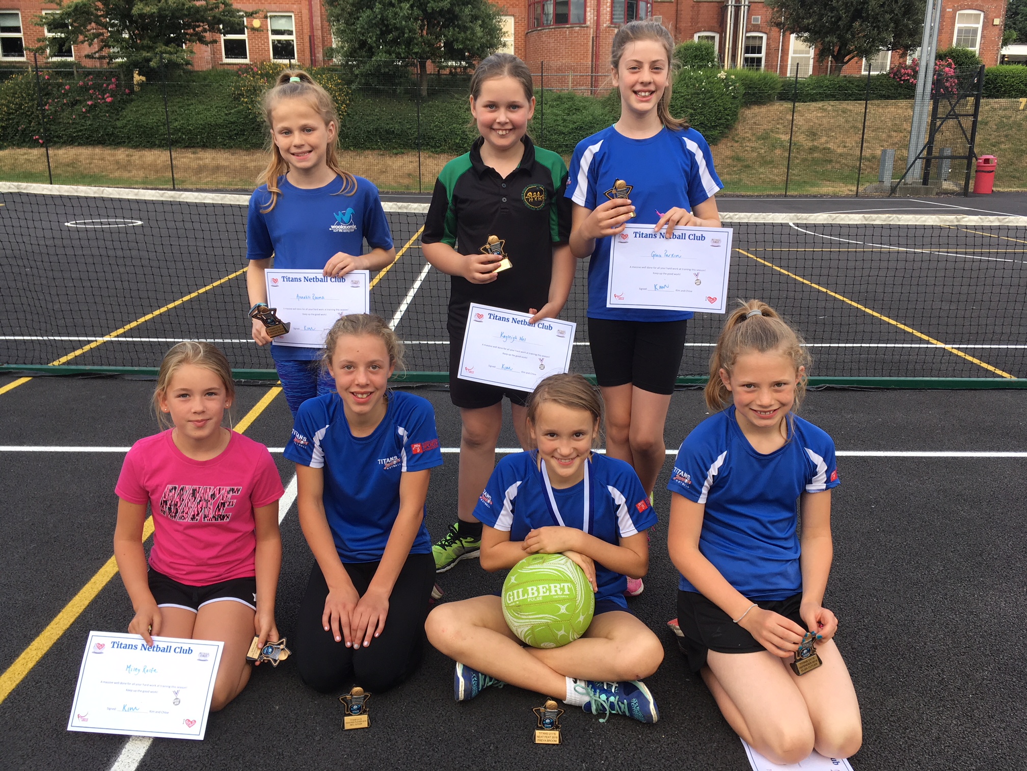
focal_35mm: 29
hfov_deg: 61.7
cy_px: 386
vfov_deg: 48.2
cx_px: 514
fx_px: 860
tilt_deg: -15.3
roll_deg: -0.3
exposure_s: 1/206
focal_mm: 4.15
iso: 25
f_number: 2.2
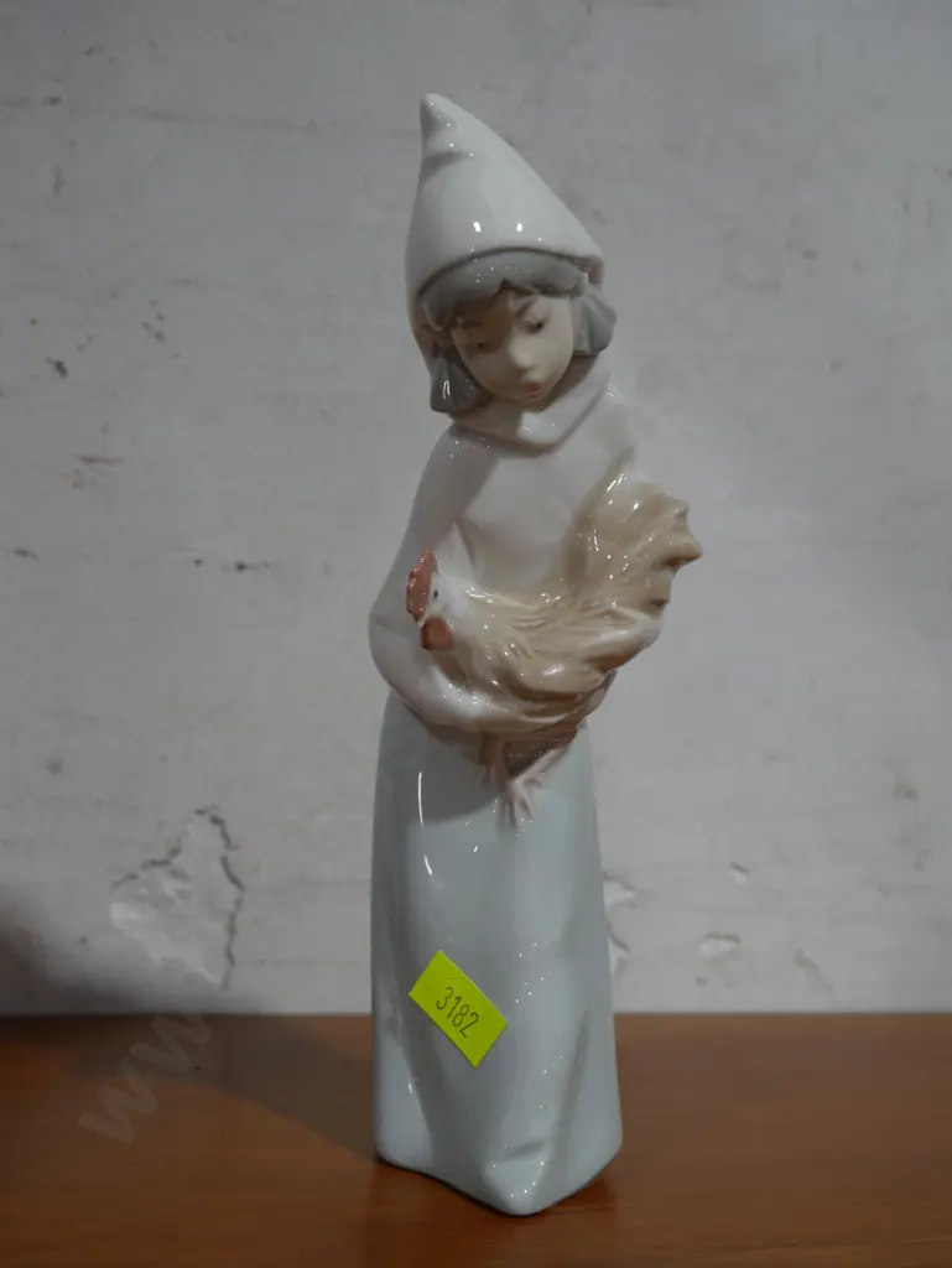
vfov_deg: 36.8
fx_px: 1905
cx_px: 476
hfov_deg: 28.1
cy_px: 634
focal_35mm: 52
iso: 400
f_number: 5.3
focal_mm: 26
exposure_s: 1/60
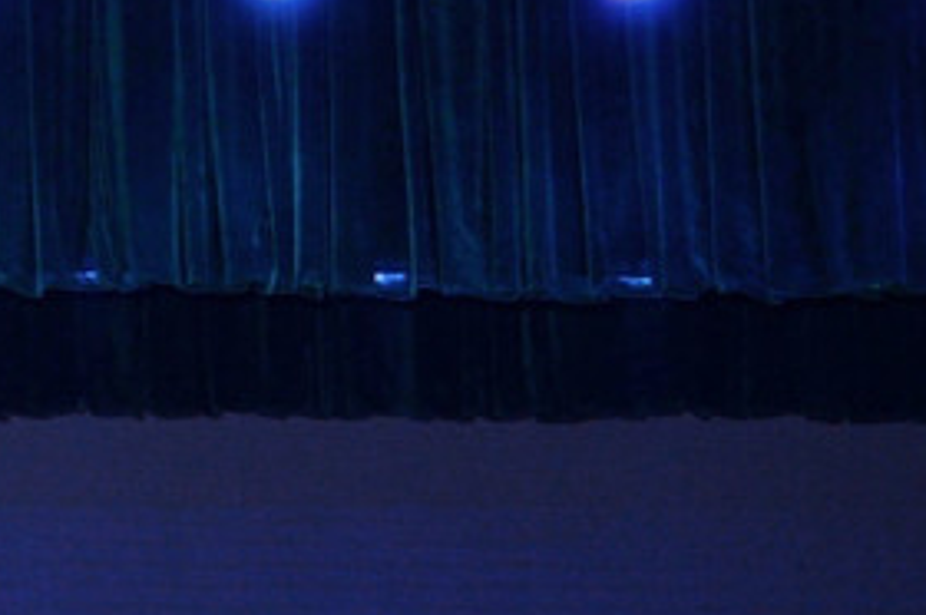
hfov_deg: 9.6
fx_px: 5293
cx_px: -628
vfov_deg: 6.5
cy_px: 1228
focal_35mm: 206
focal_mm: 36
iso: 500
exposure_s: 1/125
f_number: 4
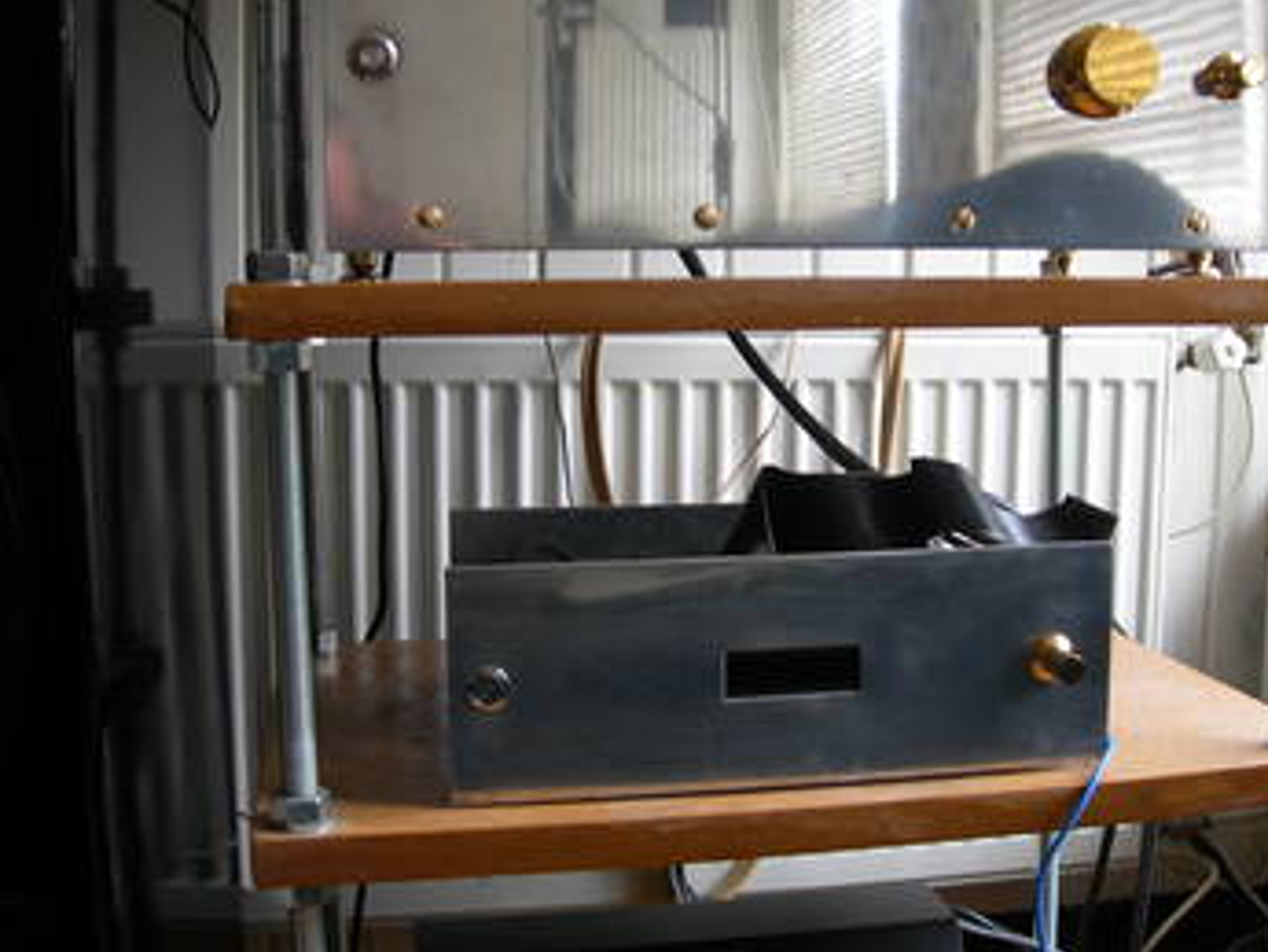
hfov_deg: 42.9
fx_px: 1612
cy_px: 456
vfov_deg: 32.9
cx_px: 698
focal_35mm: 44
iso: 50
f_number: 2.8
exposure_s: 1/7.8
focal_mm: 7.8
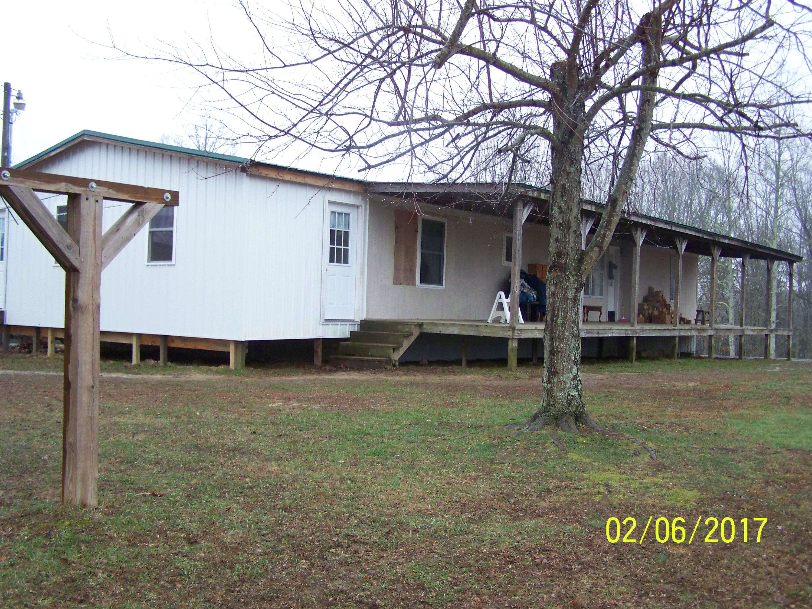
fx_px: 891
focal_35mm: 38
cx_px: 406
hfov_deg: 49.0
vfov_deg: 37.7
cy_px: 304
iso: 200
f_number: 2.8
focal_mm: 6.3
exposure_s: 1/60
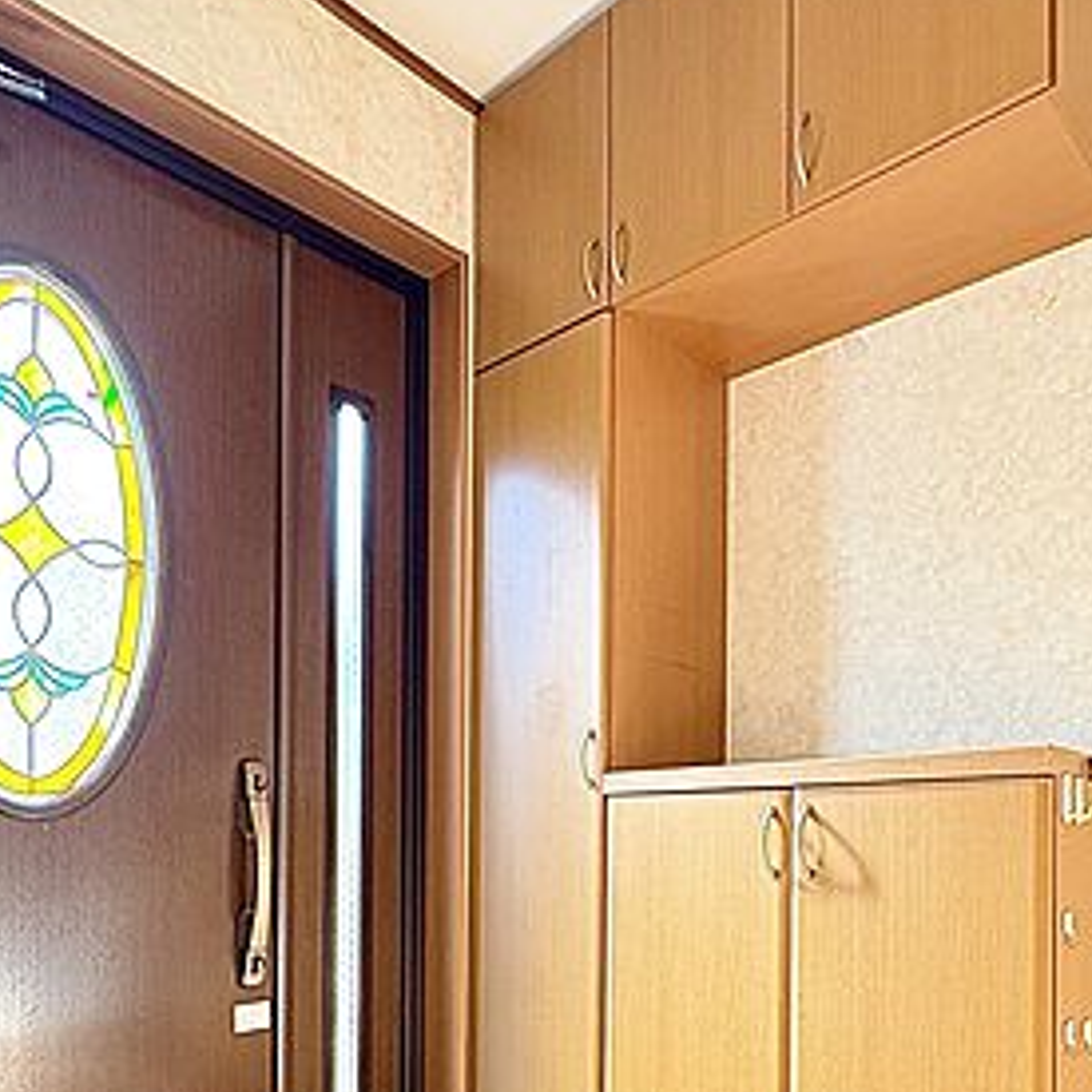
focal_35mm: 27
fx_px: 964
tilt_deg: +0.1
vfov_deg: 55.8
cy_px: 838
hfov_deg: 59.0
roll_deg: -0.3
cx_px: 600
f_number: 2.2
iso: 250
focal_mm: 2.22
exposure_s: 1/73
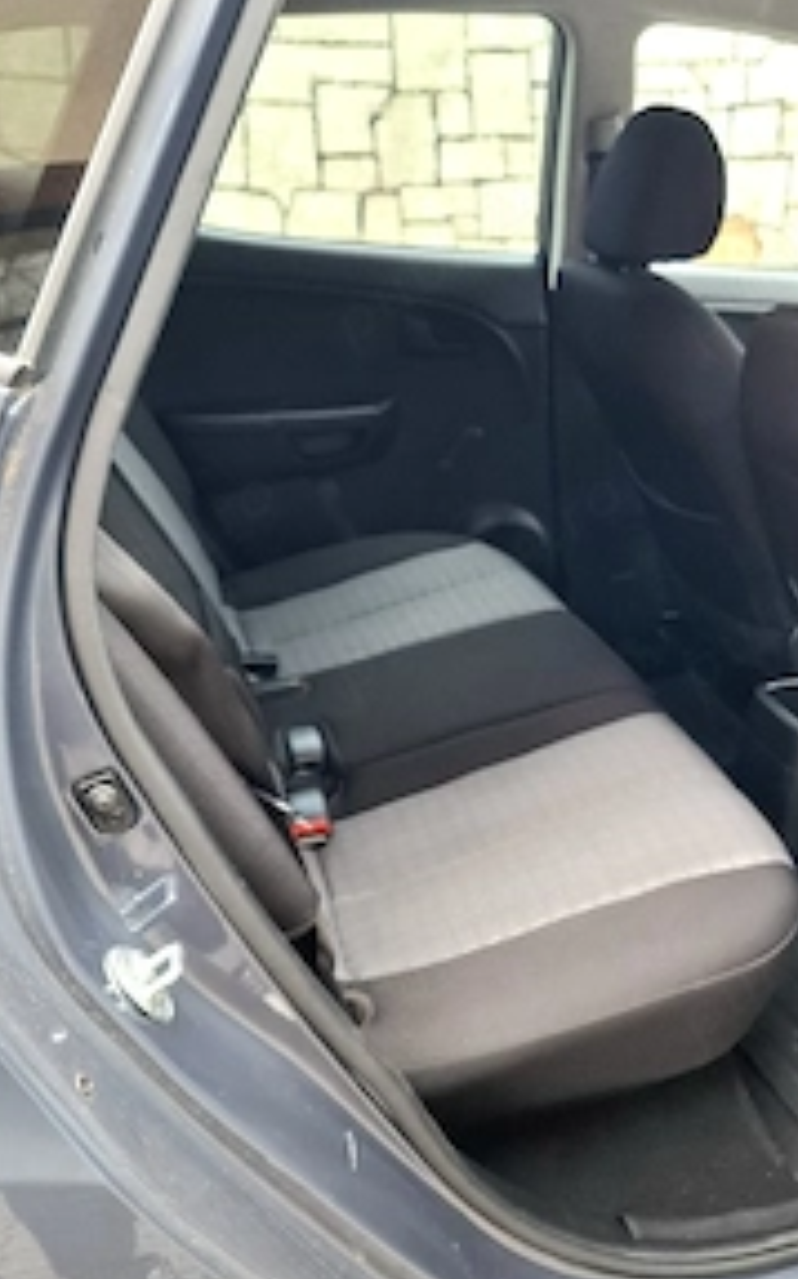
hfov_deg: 36.6
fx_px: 1185
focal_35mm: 34
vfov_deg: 56.7
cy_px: 637
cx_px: 566
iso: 200
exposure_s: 1/100
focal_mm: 5.54
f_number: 1.8
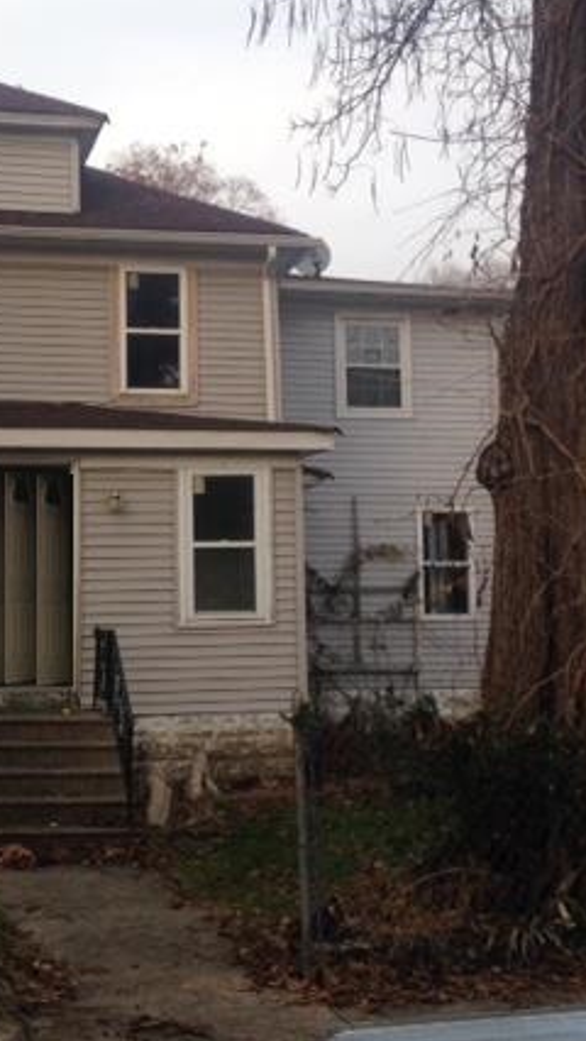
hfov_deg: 22.0
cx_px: 139
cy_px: 457
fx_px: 1490
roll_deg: -0.6
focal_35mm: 54
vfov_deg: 38.4
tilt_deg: +8.5
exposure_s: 1/167
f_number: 2.4
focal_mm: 4.12
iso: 50
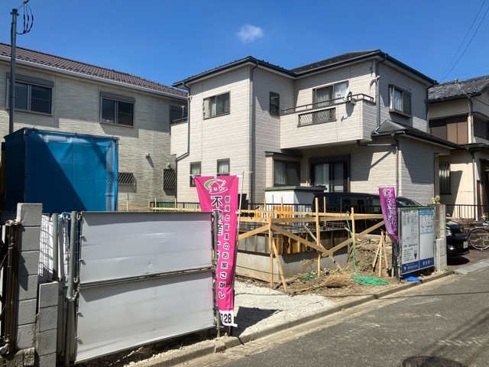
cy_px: 184
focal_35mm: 28
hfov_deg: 63.4
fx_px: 396
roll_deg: -0.3
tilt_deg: +2.0
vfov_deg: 49.7
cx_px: 244
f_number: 1.8
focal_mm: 3.99
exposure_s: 1/2433
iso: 32
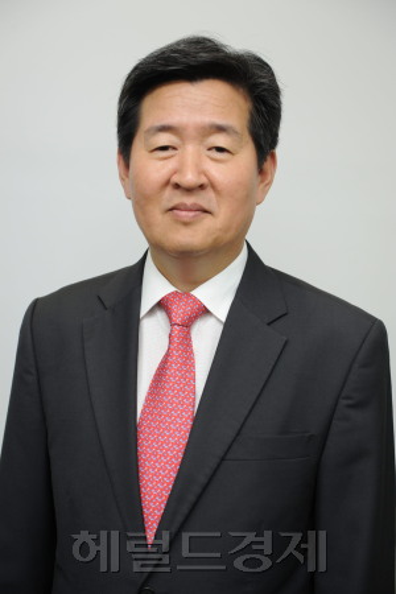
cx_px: 198
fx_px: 1089
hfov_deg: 20.6
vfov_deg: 30.5
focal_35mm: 66
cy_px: 297
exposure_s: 1/60
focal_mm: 66
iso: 500
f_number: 4
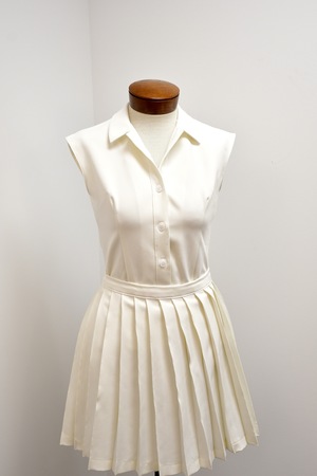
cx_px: 158
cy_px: 238
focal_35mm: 51
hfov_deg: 26.5
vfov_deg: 38.9
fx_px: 674
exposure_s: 1/100
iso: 1250
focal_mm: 34
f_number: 5.6
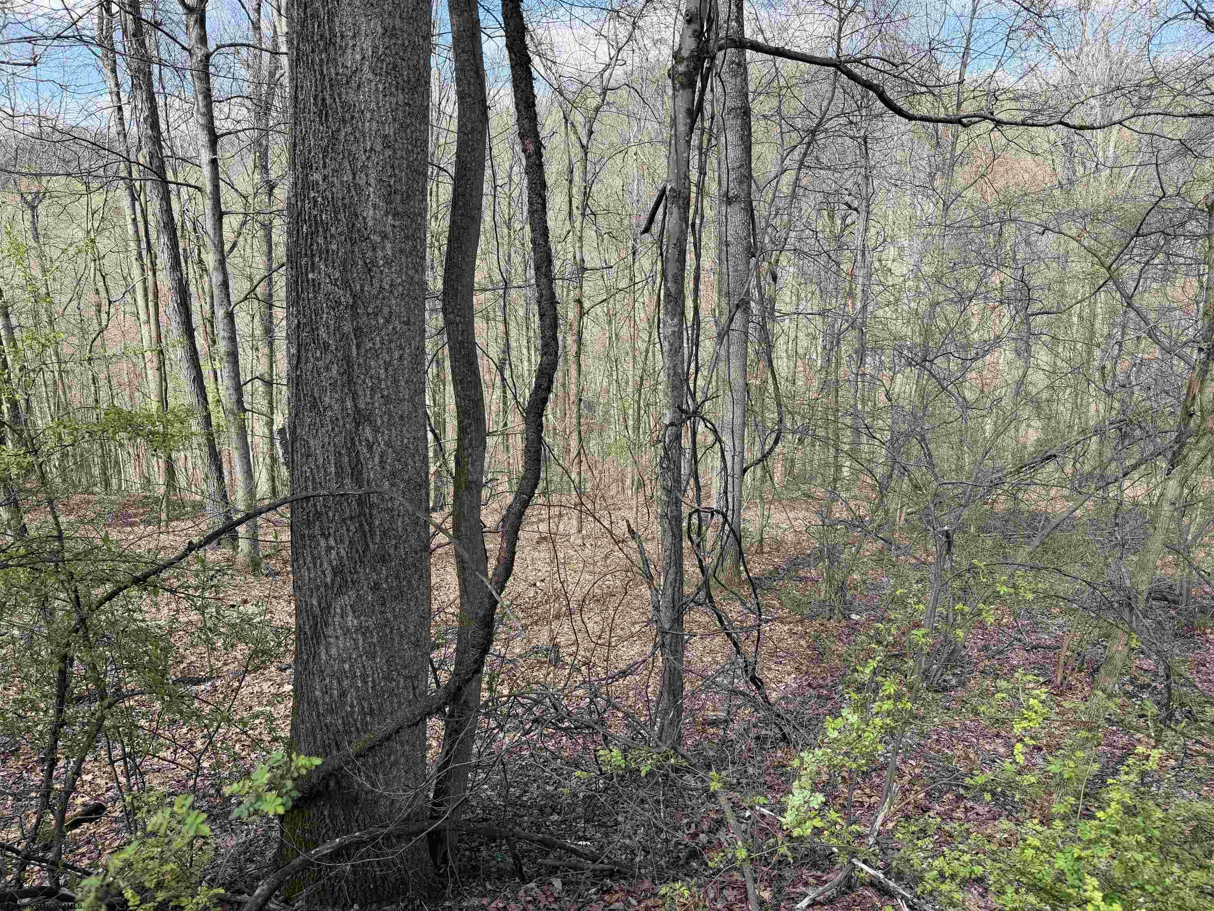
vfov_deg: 56.8
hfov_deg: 71.6
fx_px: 842
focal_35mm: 24
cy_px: 456
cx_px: 607
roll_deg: +0.4
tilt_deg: -15.5
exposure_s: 1/1122
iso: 80
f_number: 1.78
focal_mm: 6.76
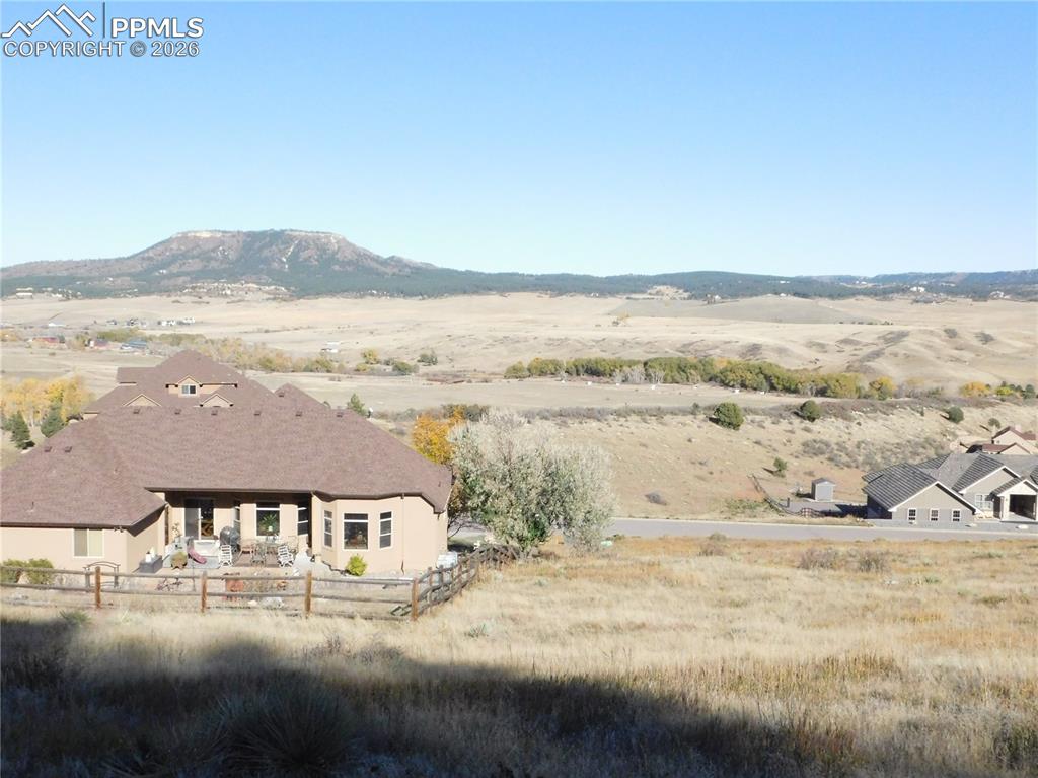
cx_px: 519
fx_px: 1079
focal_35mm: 36
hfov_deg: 51.4
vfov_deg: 39.6
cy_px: 389
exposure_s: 1/1500
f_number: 7
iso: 800
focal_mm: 6.3
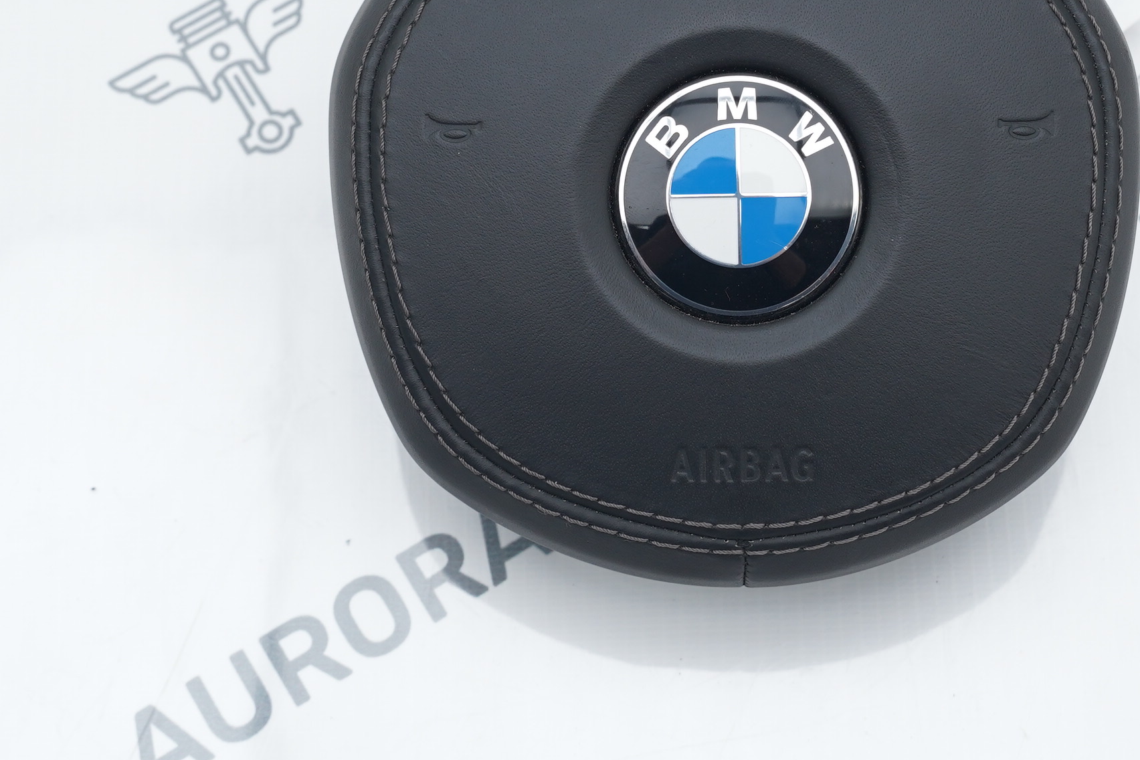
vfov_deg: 14.0
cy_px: 154
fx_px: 3071
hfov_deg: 21.0
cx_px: 706
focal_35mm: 97
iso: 500
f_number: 6.3
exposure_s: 1/160
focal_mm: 42
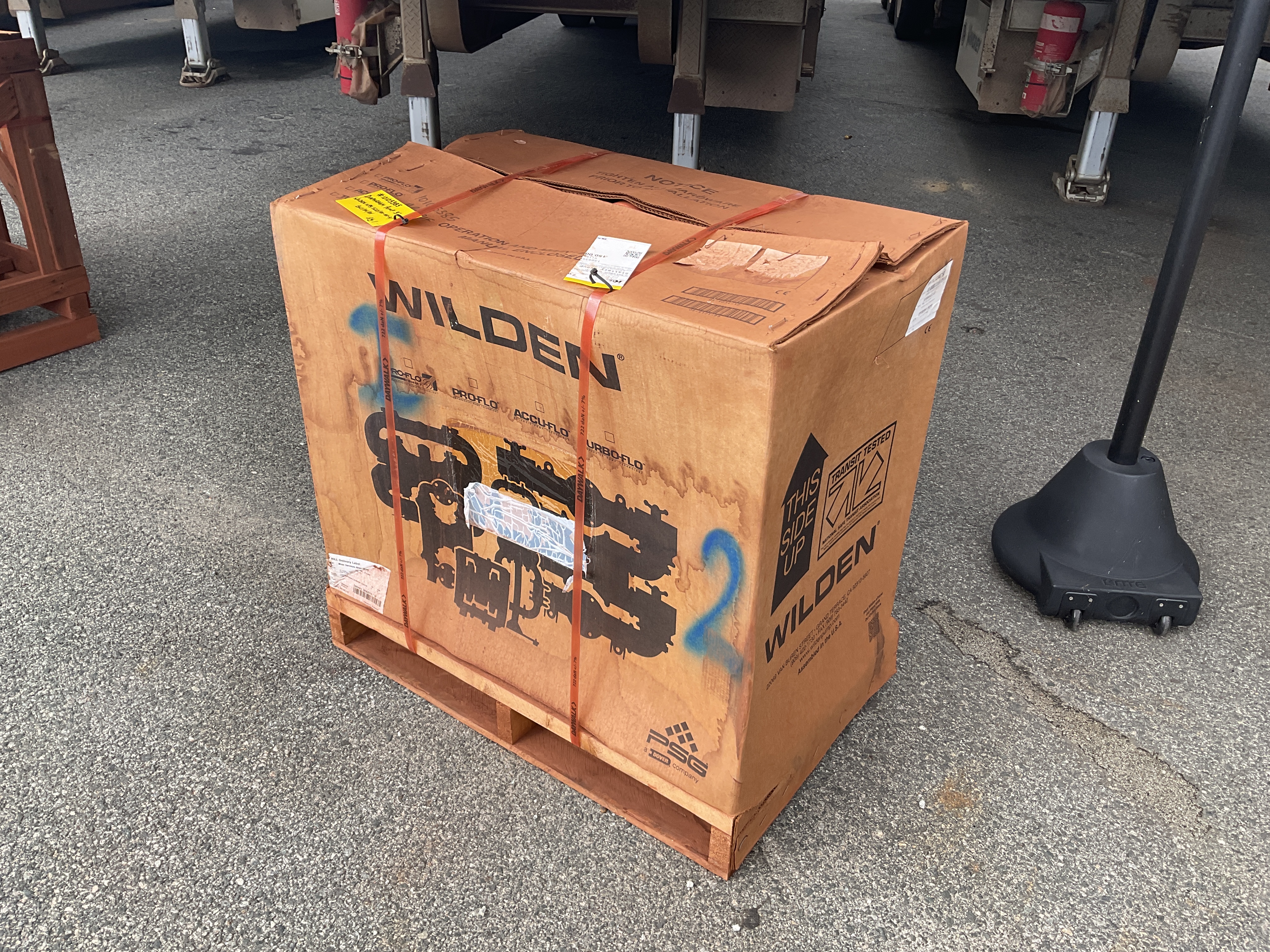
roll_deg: -2.6
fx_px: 1064
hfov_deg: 61.7
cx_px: 635
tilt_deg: -29.3
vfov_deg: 48.2
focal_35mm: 29
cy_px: 476
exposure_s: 1/439
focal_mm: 3
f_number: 1.8
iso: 16
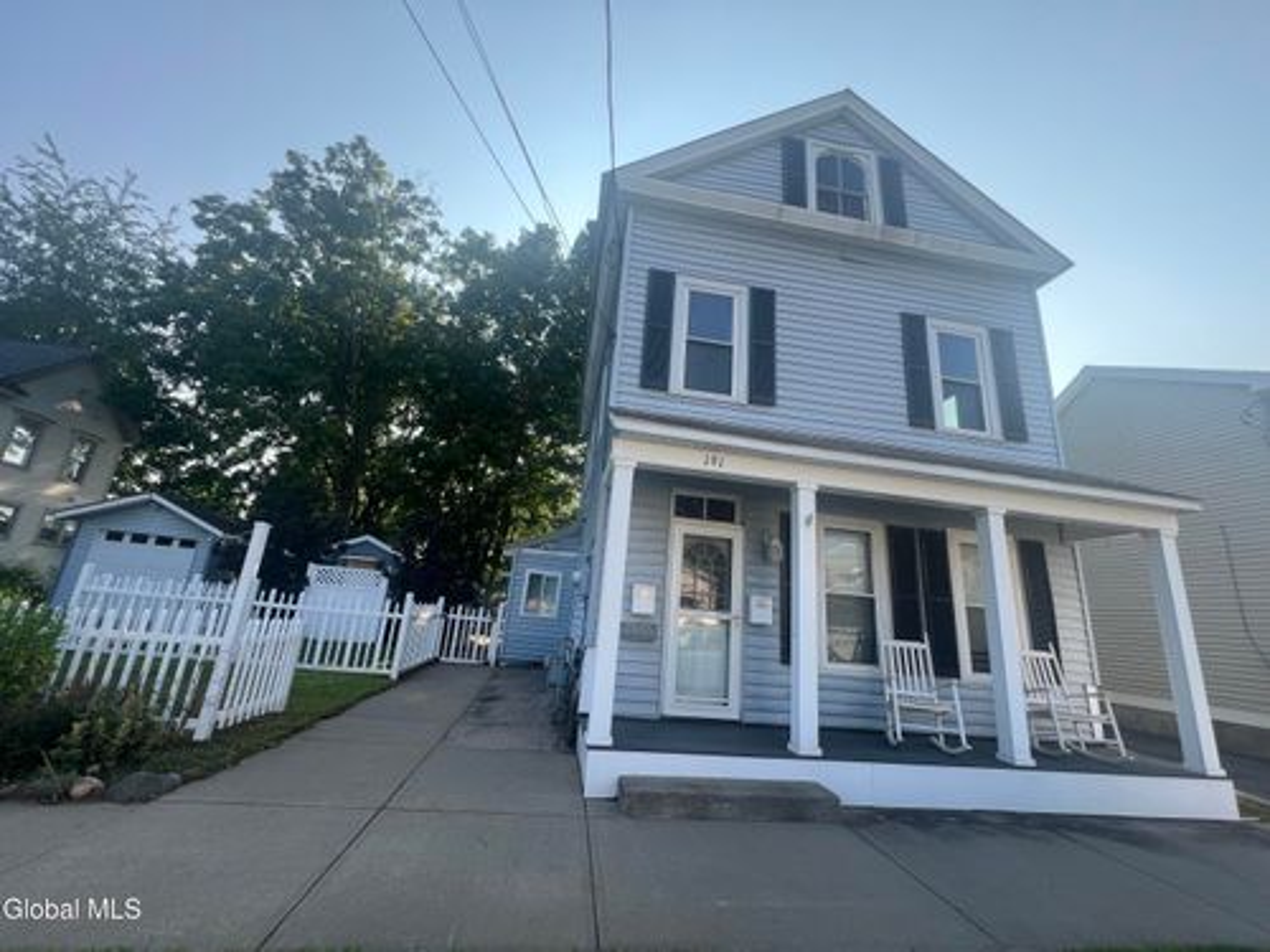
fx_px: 477
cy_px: 476
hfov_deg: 106.2
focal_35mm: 13
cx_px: 635
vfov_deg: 89.9
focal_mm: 1.57
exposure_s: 1/298
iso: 32
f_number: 1.8
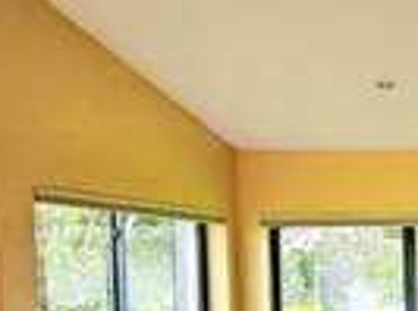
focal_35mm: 83
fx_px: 1000
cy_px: 338
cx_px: 735
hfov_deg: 18.7
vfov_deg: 17.1
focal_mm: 6.3
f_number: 1.7
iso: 80
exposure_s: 1/182
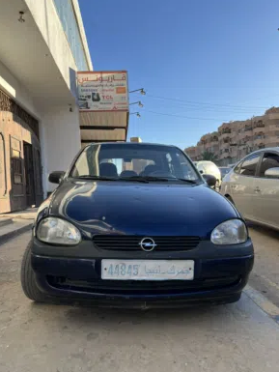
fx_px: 290
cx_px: 135
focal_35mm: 27
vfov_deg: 65.3
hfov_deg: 51.4
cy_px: 189
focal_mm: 5.7
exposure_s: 1/1808
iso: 50
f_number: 1.5
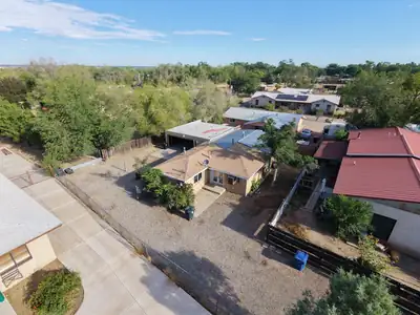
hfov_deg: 94.5
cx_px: 210
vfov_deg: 78.1
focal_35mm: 16
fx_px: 194
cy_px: 158
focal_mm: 3.05
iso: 280
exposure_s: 1/1250
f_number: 2.2
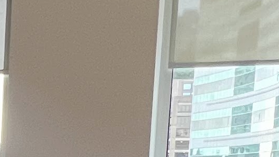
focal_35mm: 107
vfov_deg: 10.7
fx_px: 791
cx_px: -224
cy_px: 274
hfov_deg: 16.6
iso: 160
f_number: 1.8
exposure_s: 1/120
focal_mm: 1.57
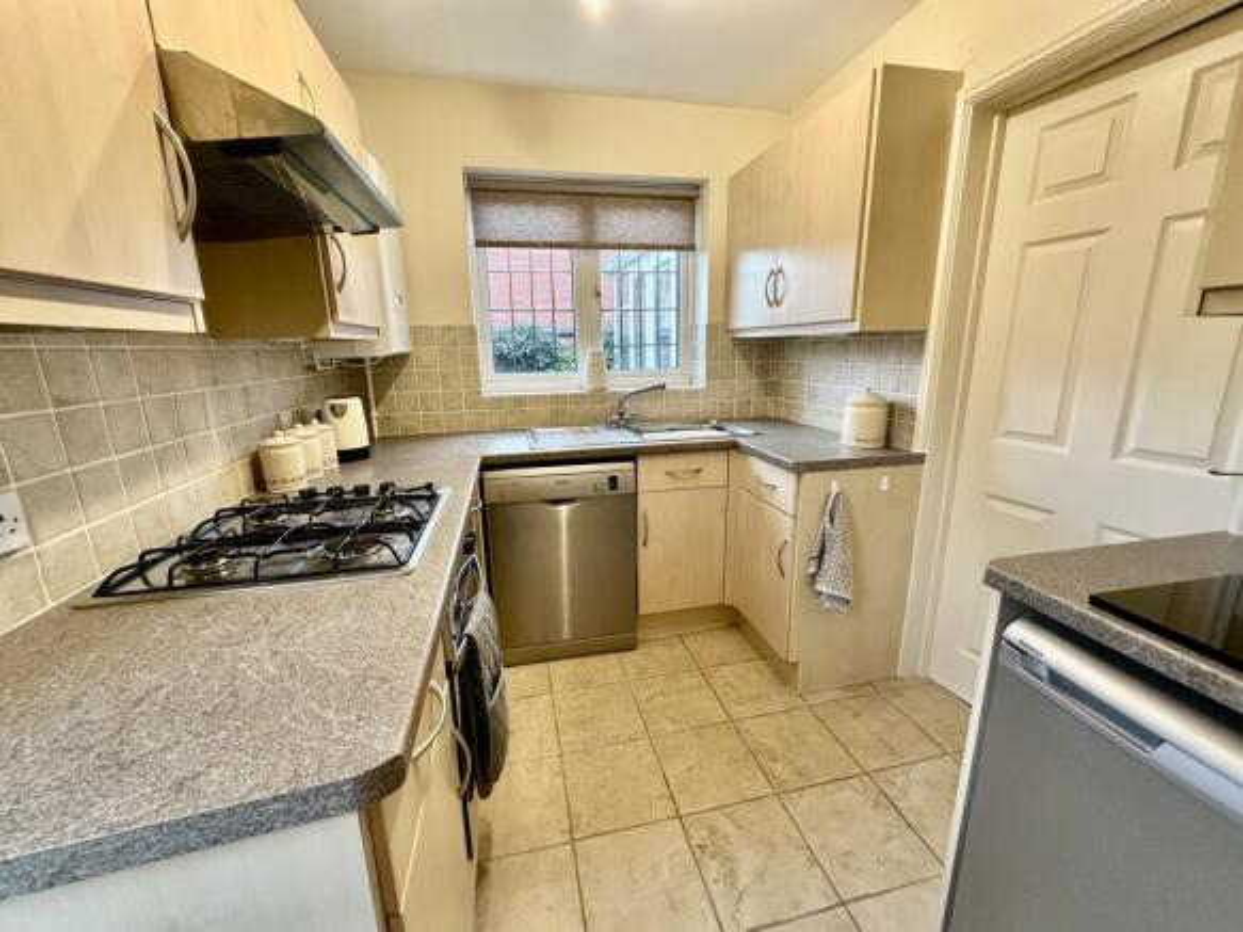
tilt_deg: -13.5
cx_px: 622
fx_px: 503
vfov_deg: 85.7
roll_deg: +1.4
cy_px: 466
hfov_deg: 102.1
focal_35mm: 14
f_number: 2.2
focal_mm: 2.22
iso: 160
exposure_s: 1/50
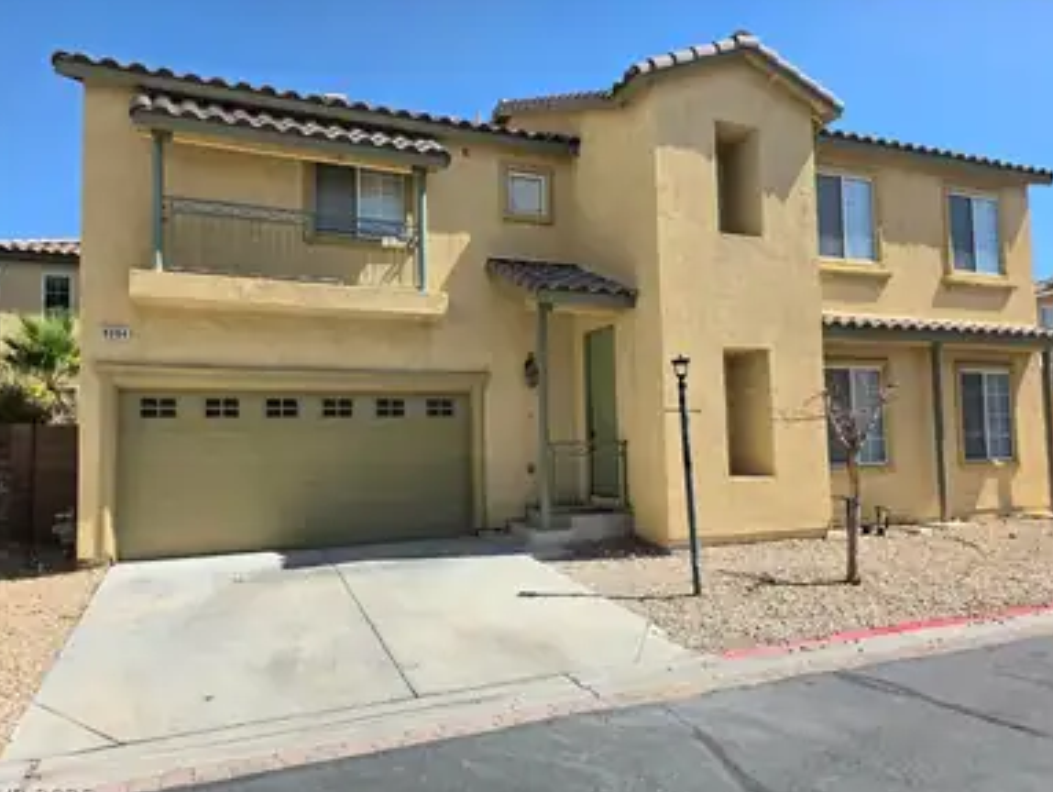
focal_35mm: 24
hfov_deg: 71.5
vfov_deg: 56.9
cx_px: 525
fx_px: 731
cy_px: 402
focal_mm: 6.3
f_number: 1.7
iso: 80
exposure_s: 1/10000
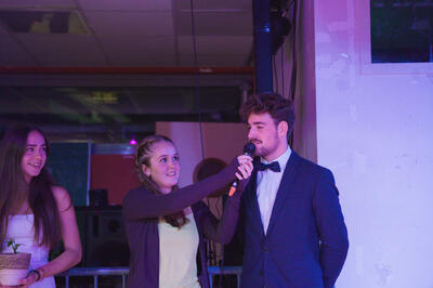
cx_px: 216
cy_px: 144
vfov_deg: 24.2
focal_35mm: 56
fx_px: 672
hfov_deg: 35.7
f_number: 2.8
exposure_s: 1/160
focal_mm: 55.9
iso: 10000
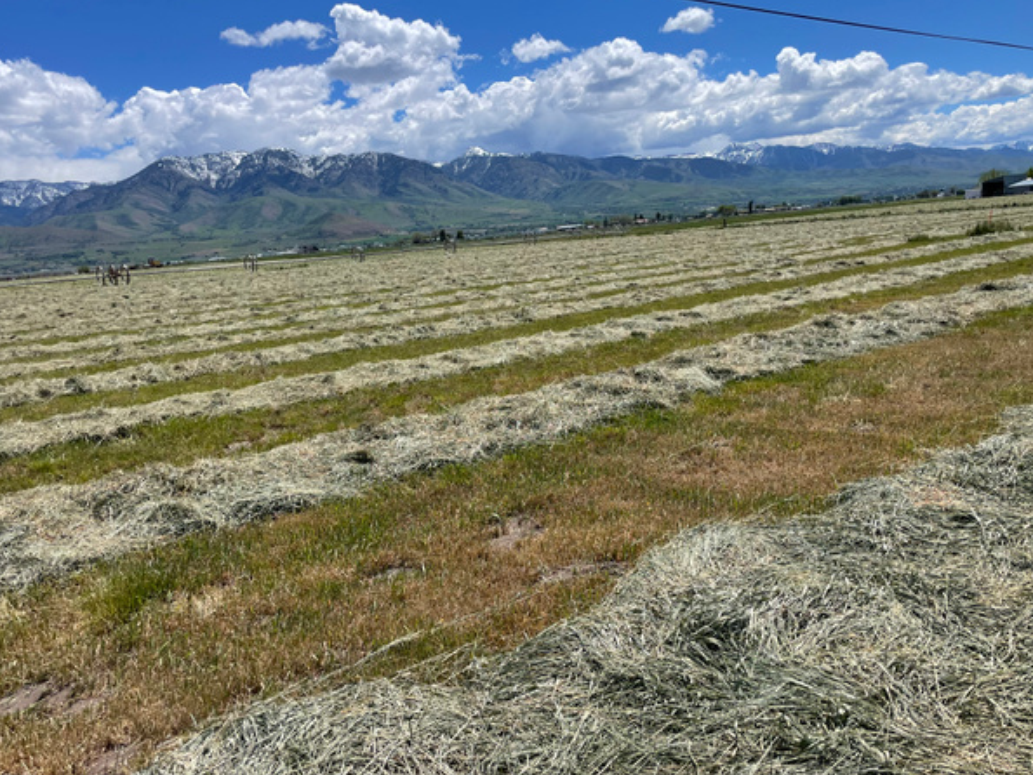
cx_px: 508
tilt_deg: -8.9
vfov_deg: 49.7
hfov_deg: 63.4
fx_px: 836
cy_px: 363
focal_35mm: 28
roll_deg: +5.5
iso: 32
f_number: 1.6
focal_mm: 4.2
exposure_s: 1/5291
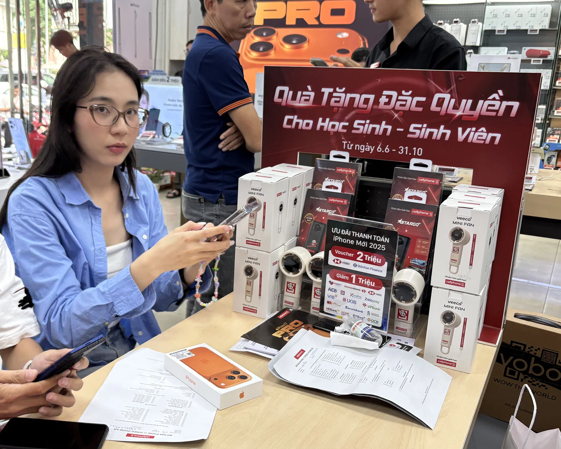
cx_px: 224
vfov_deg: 41.2
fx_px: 598
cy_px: 221
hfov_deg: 50.0
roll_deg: -1.5
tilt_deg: -13.0
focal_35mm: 36
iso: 125
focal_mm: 5.96
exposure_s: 1/139
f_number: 1.6
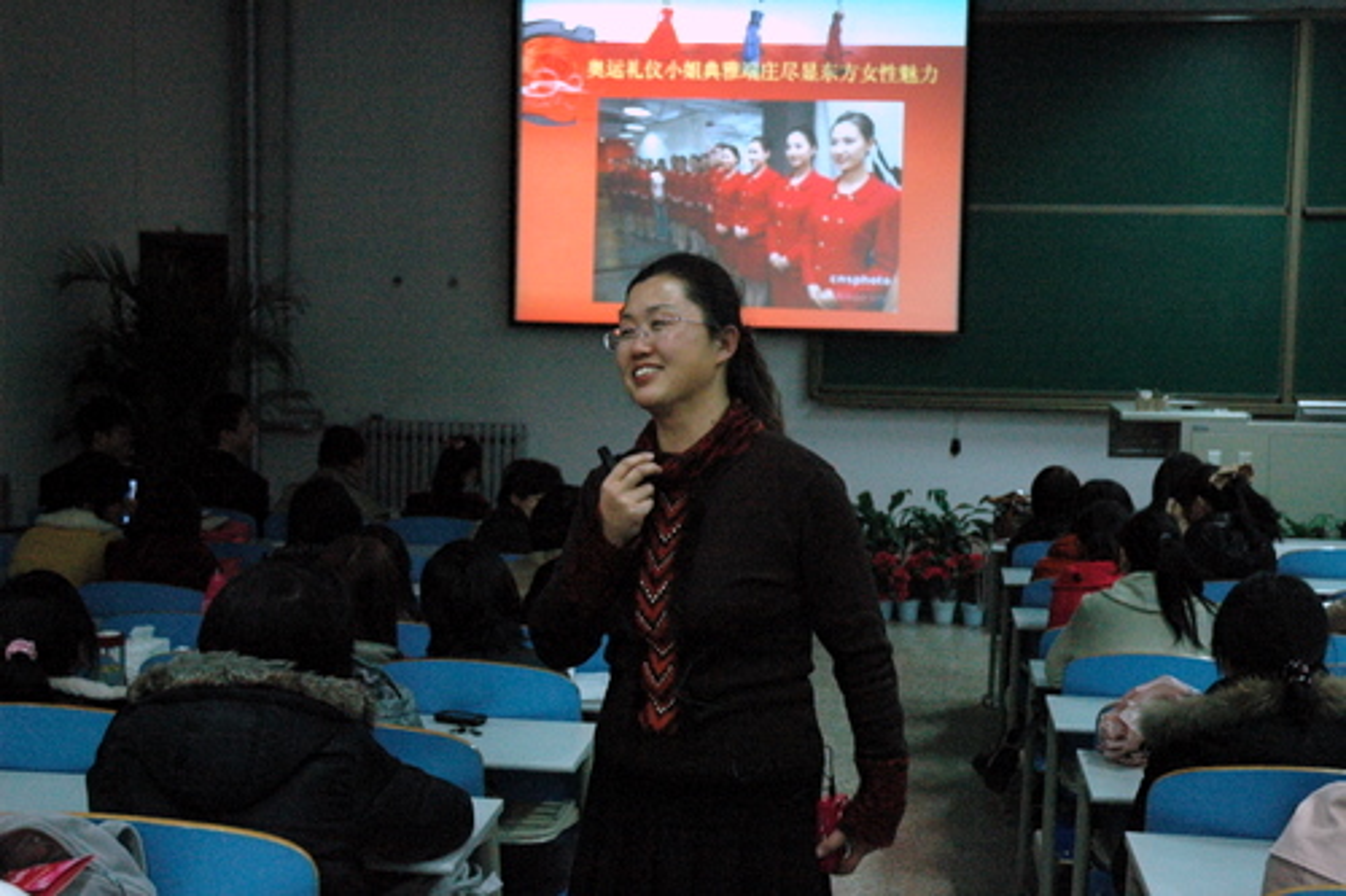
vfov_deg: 25.7
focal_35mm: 52
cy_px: 448
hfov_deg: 37.9
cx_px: 673
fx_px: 1962
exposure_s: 1/60
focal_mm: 35
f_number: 4.2
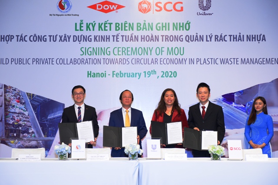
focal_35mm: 66
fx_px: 510
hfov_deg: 30.5
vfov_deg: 20.6
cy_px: 92
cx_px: 139
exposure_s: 1/160
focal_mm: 66
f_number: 3.5
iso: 2500
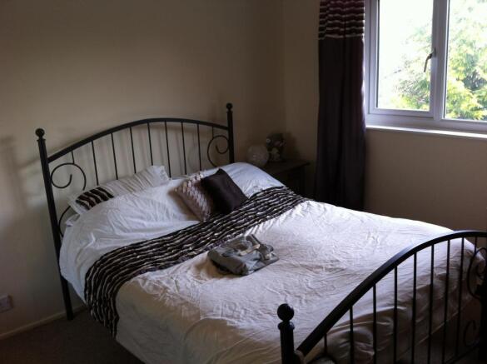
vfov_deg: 40.6
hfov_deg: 52.7
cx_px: 244
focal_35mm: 35
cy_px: 182
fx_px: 492
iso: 80
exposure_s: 1/20
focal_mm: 3.85
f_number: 2.8
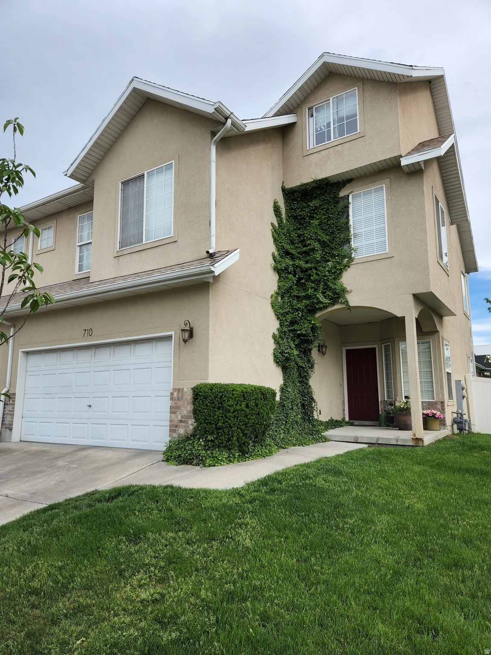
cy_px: 328
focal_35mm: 23
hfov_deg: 58.9
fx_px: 435
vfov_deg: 73.9
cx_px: 246
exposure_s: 1/919
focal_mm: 5.4
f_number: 1.8
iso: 20
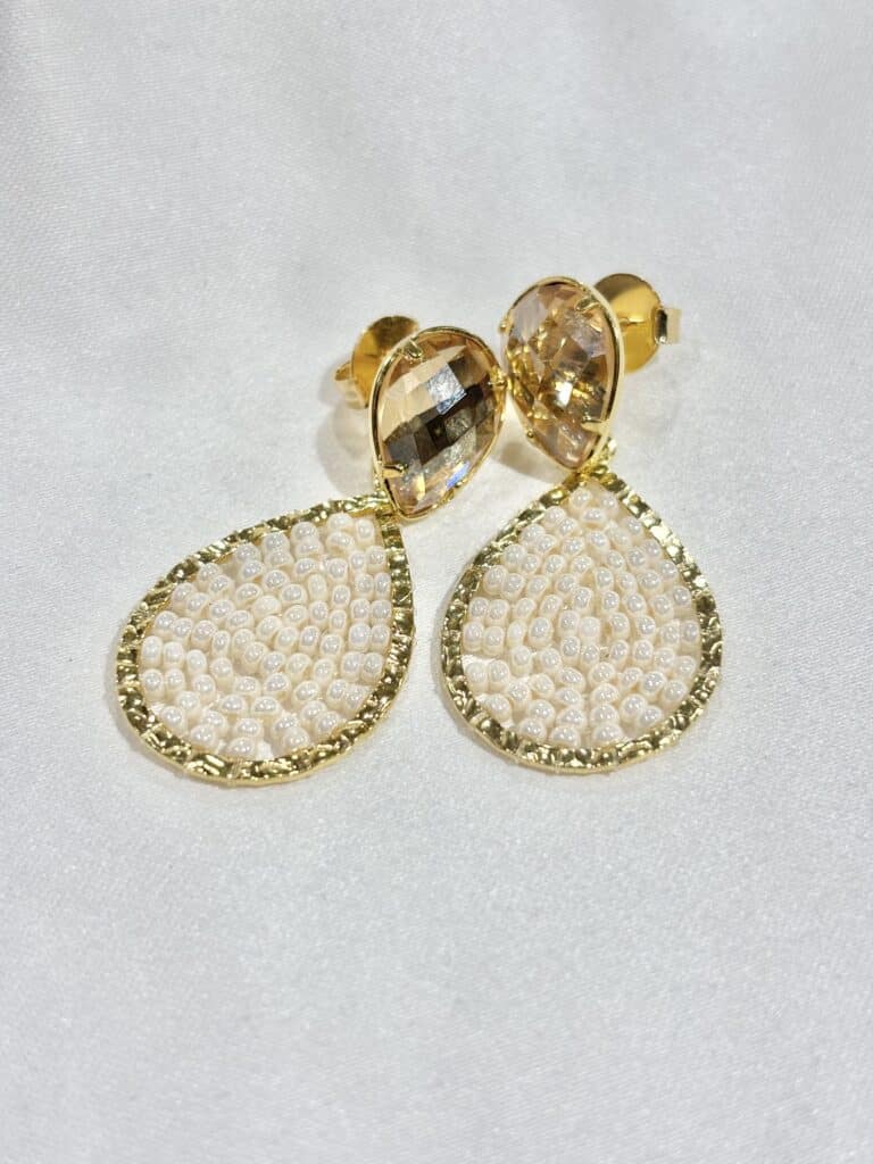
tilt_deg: -37.9
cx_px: 436
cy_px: 582
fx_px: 1749
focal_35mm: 52
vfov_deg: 36.8
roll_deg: +11.6
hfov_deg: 28.0
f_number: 1.6
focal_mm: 5.96
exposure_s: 1/268
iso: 32
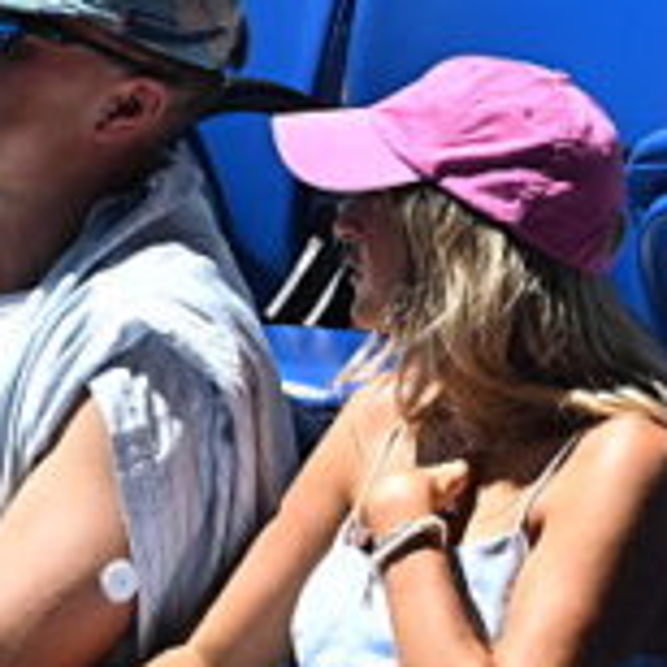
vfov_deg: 0.7
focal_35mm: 2561
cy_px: -368
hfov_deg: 0.7
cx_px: 1165
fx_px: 55829
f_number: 6.3
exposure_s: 1/640
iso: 320
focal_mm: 560
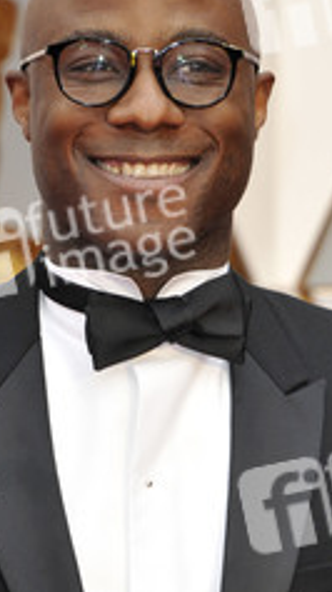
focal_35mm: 531
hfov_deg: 2.3
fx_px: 8325
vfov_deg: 4.1
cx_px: 141
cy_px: 370
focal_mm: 300
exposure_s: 1/250
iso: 1000
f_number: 8
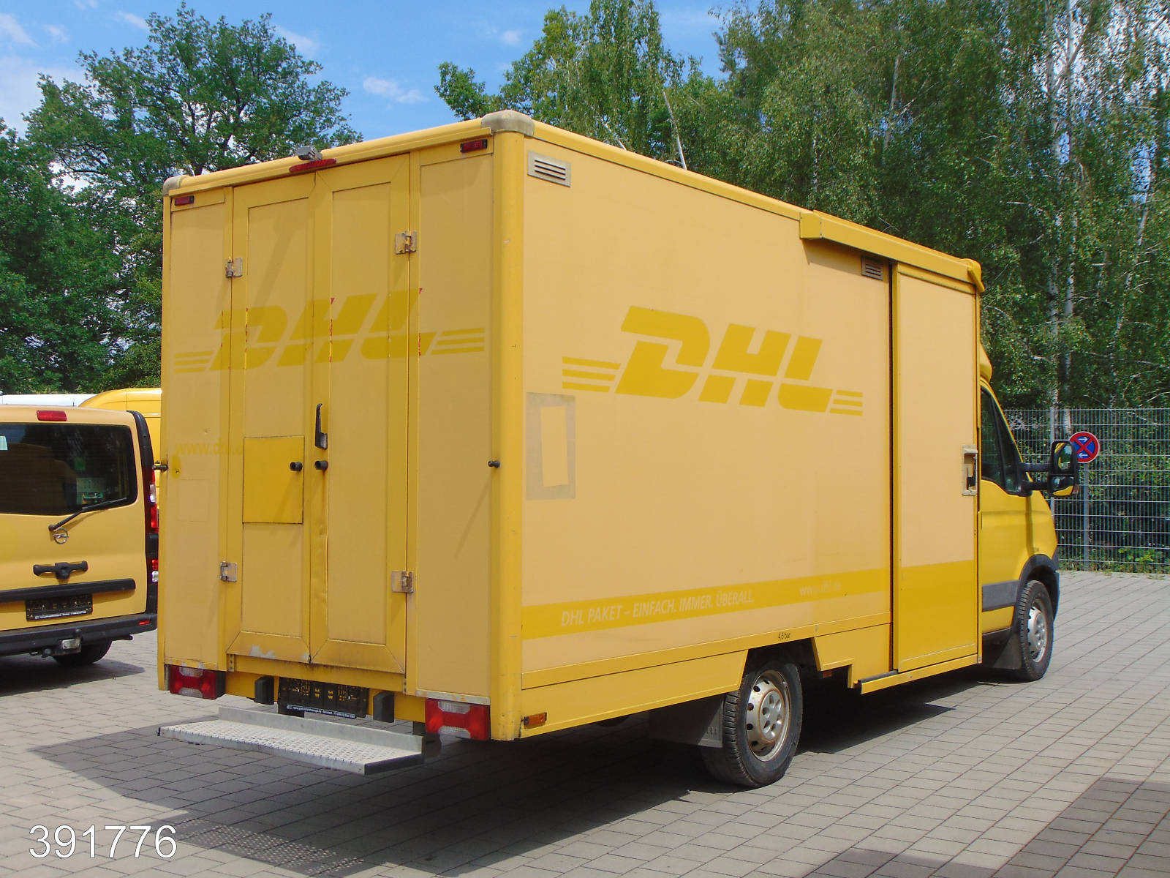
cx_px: 585
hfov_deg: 44.8
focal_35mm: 42
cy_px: 439
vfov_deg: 34.3
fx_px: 1420
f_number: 8.7
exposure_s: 1/160
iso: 80
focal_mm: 7.6
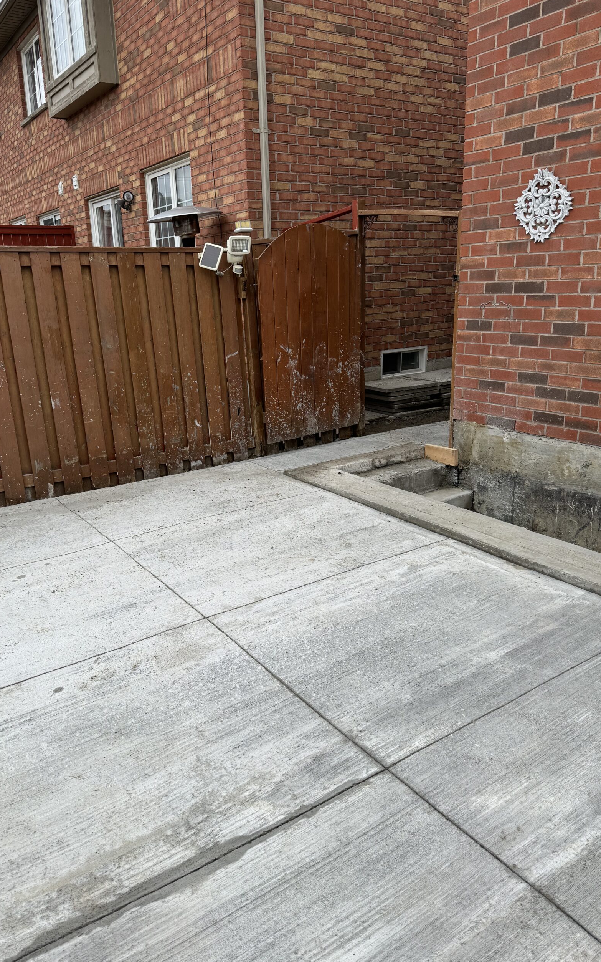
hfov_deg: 47.6
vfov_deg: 70.4
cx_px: 291
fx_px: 681
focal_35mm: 26
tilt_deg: -10.7
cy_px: 477
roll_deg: +3.3
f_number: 1.78
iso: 80
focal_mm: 6.76
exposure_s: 1/1059
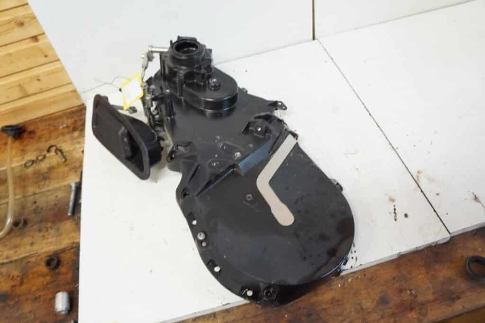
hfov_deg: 67.4
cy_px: 162
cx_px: 242
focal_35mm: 27
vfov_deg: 47.9
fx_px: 364
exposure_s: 1/50
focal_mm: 18
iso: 3200
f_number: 5
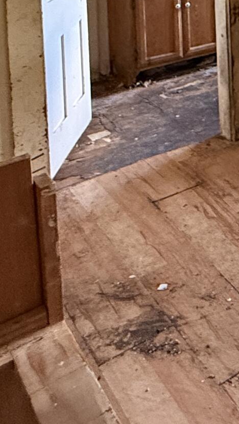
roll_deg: +0.7
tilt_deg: -2.6
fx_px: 620
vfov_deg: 30.7
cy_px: -110
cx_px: 464
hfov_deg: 16.9
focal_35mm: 55
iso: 500
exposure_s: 1/60
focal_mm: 2.22
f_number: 2.2
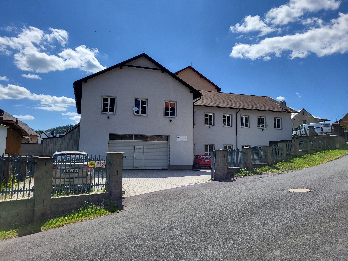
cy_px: 130
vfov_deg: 53.1
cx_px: 174
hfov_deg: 67.3
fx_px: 261
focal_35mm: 26
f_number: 1.8
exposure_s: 1/2503
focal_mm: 5.4
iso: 40
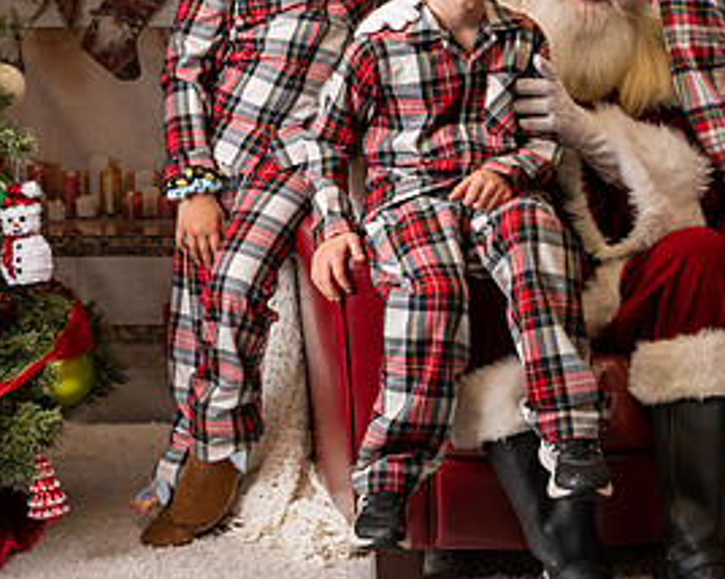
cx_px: 574
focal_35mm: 125
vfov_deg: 12.3
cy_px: 120
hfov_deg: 15.3
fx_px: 2680
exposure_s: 1/100
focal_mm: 50
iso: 100
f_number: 7.1
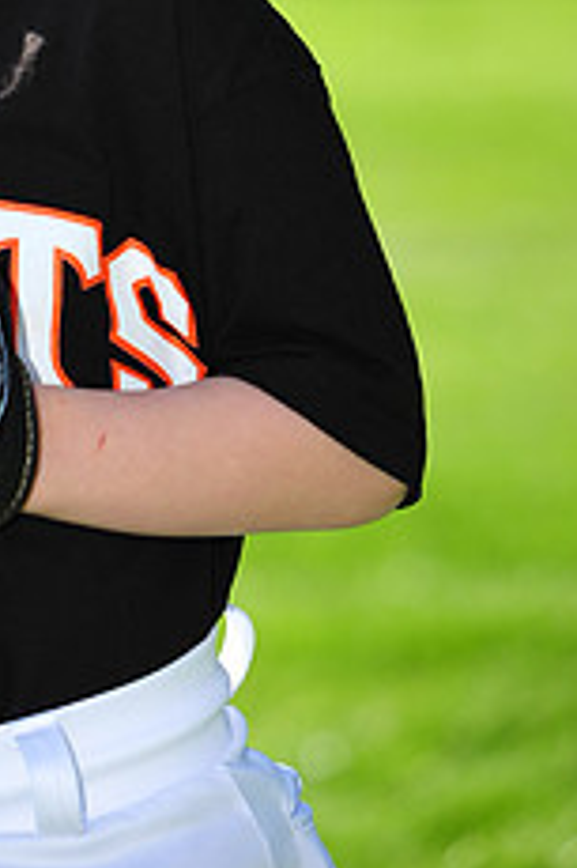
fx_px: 6789
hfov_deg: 4.8
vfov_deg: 7.3
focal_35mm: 282
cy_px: -177
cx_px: -128
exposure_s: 1/800
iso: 200
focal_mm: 112
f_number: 4.5
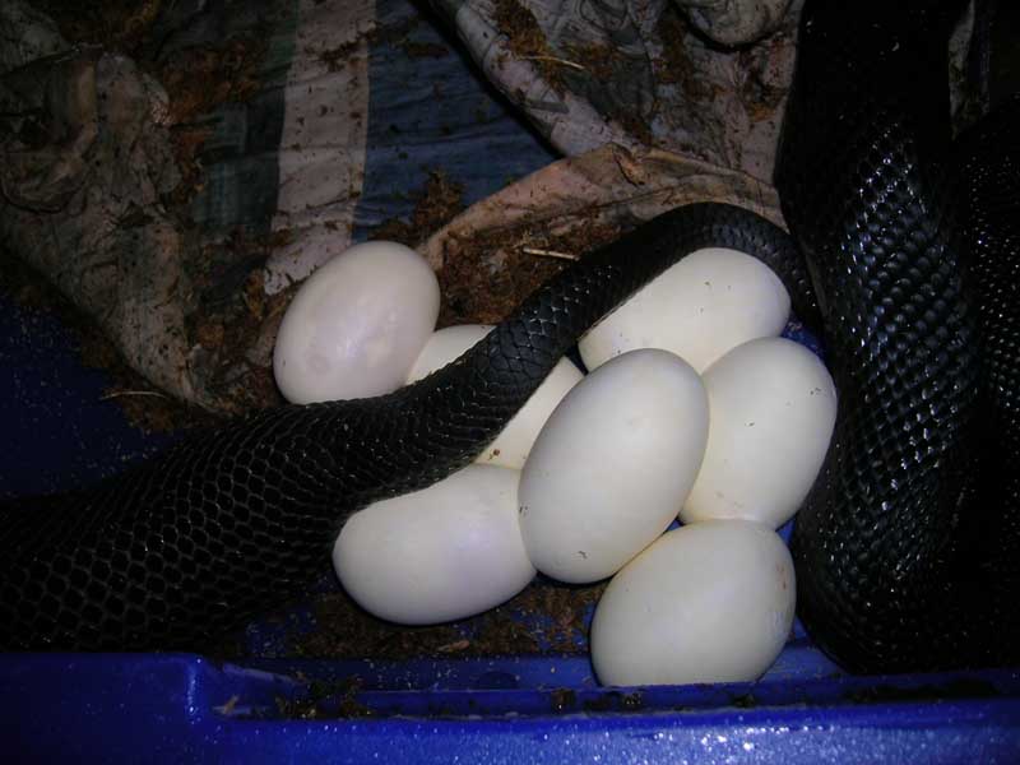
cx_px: 510
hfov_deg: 54.0
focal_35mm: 34
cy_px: 382
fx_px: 1002
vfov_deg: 41.8
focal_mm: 5.7
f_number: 2.9
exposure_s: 1/60.1
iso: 50
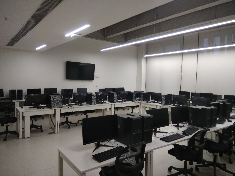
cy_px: 88
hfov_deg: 79.0
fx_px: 143
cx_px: 118
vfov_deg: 63.4
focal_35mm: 21
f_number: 2
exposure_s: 1/33
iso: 160
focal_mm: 3.57
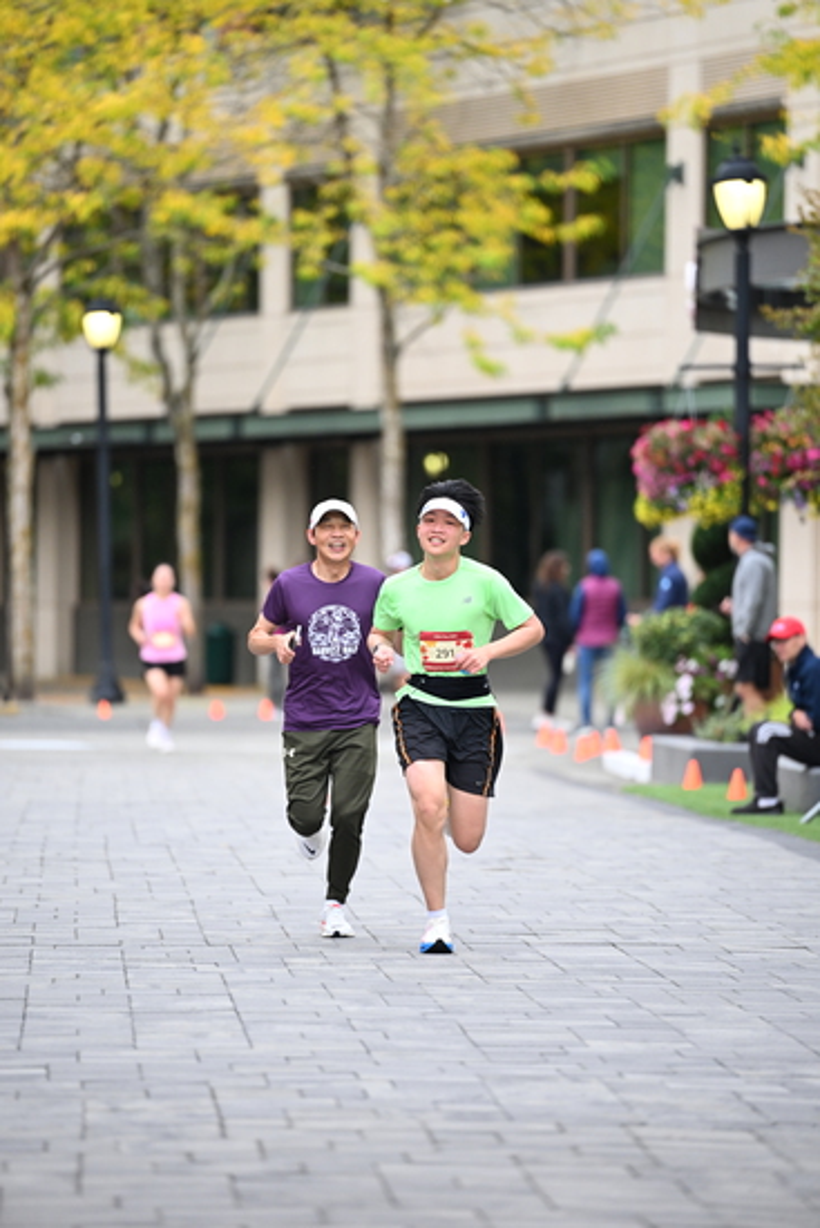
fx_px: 6829
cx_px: 410
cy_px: 614
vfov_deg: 10.3
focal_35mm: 200
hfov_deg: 6.9
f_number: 2.8
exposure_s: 1/1250
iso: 1000
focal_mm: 200
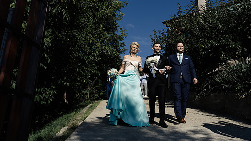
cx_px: 141
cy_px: 50
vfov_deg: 34.4
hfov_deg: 57.9
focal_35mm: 34
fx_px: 226
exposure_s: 1/500
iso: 100
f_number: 7.1
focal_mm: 28
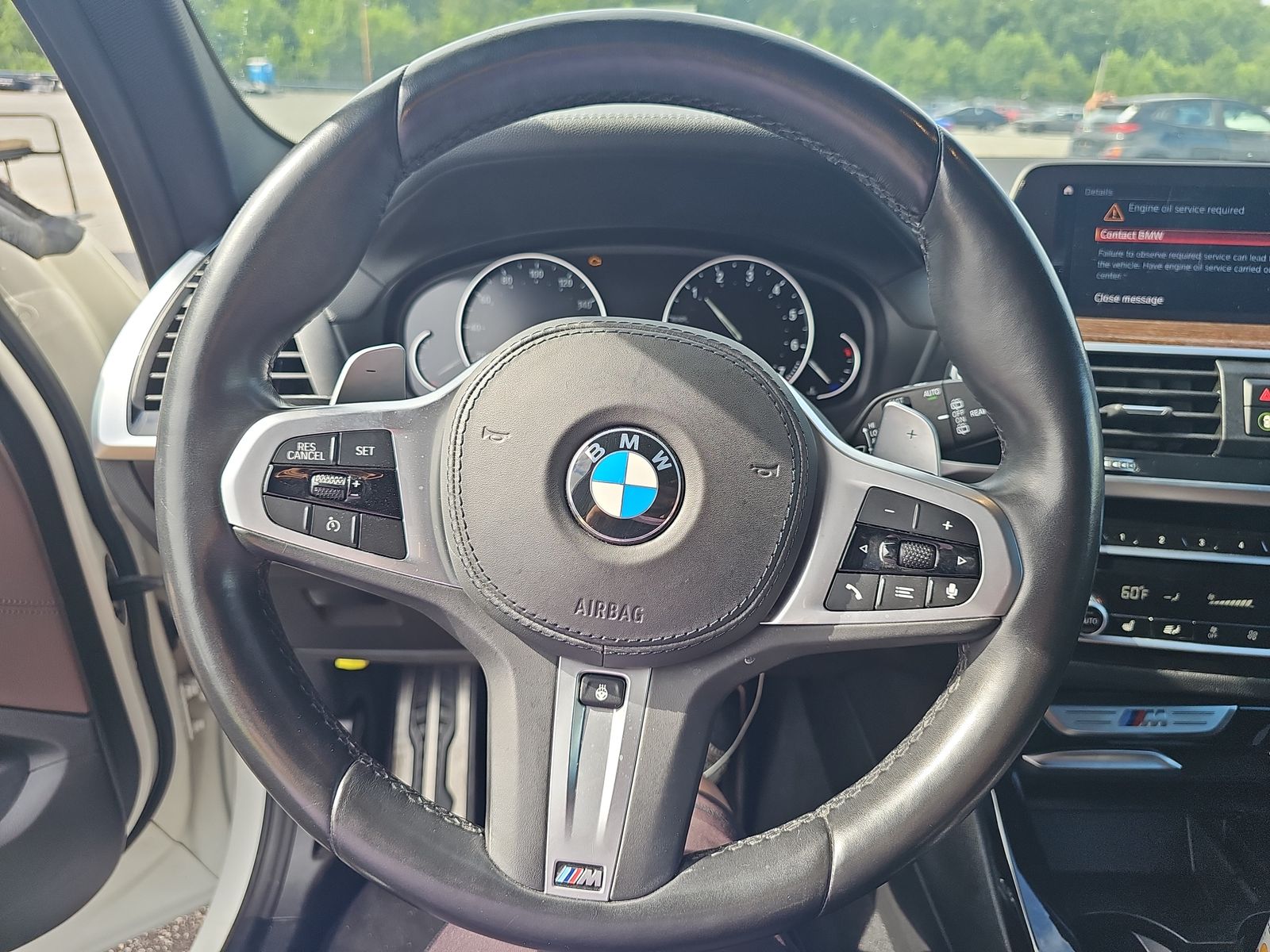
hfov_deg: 73.9
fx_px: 844
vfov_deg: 58.9
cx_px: 635
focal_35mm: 23
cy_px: 476
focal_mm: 6.3
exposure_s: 1/119
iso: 64
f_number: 1.7
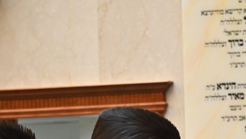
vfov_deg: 1.4
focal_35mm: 867
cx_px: 145
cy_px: 155
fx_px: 5656
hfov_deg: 2.5
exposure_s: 1/200
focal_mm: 400
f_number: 6
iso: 4000
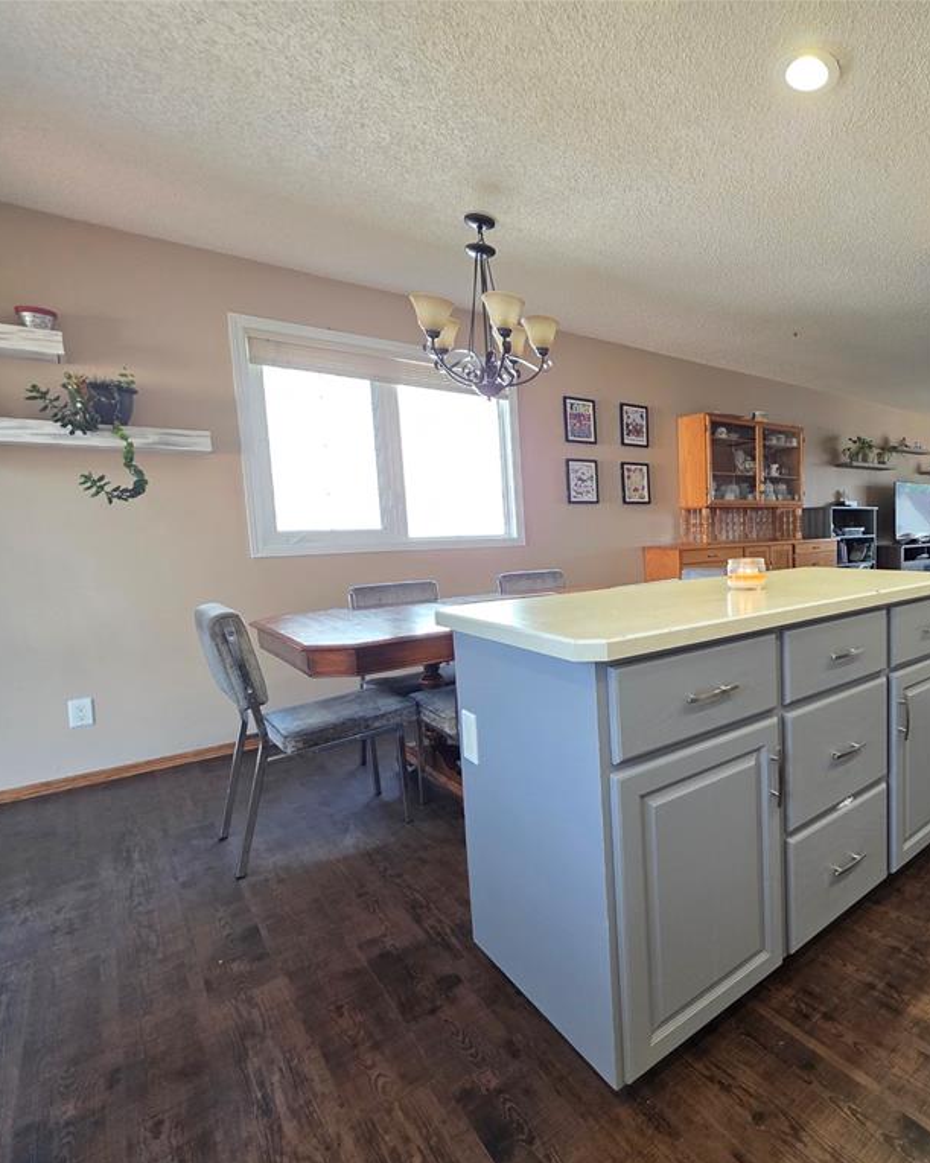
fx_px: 585
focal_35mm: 17
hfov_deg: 69.4
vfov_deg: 89.6
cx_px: 744
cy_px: 583
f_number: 1.9
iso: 200
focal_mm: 2.2
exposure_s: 1/120
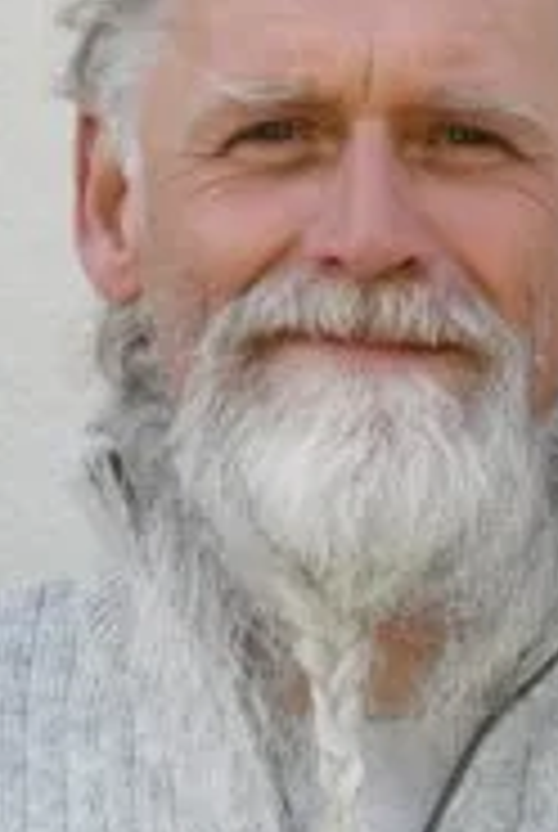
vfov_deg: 7.4
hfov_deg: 5.2
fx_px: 6184
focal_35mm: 267
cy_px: 1660
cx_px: 356
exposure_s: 1/90
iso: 100
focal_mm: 55
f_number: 5.6
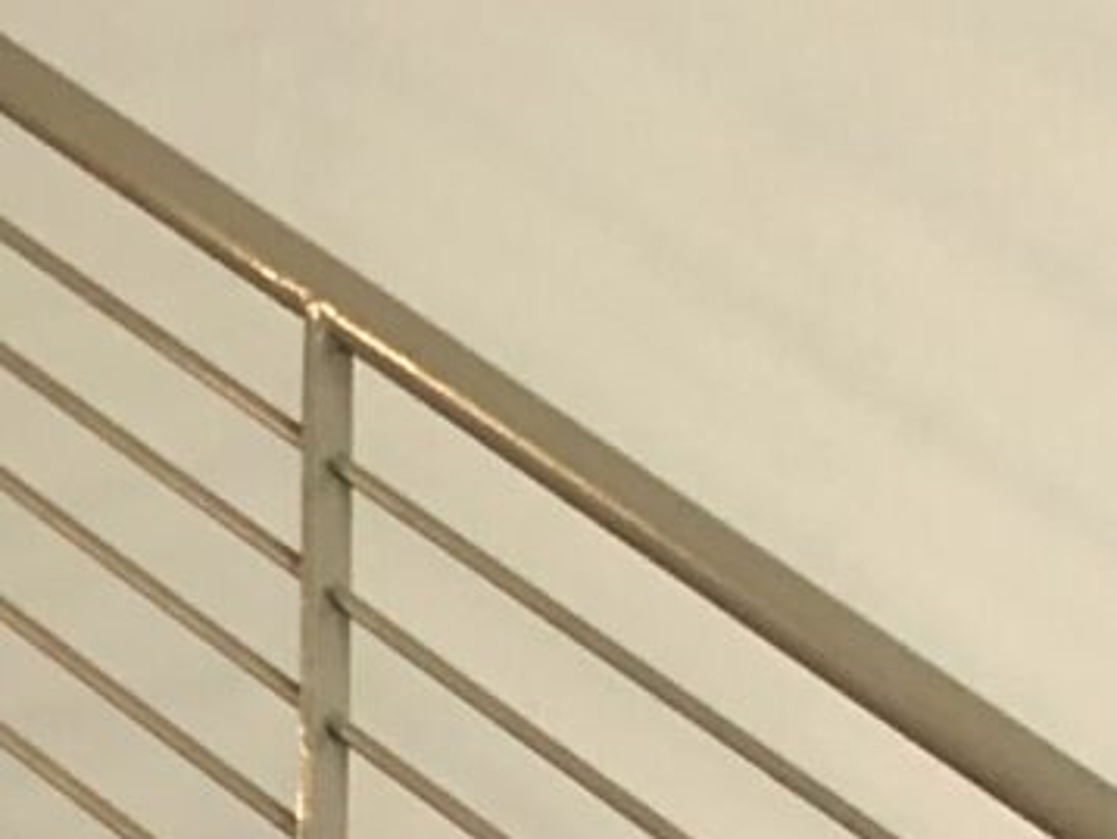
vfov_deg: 6.6
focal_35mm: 200
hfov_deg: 9.0
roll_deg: +1.3
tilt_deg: -4.6
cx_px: -1498
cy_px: 2791
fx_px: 6458
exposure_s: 1/30
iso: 40
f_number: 1.8
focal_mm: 3.99
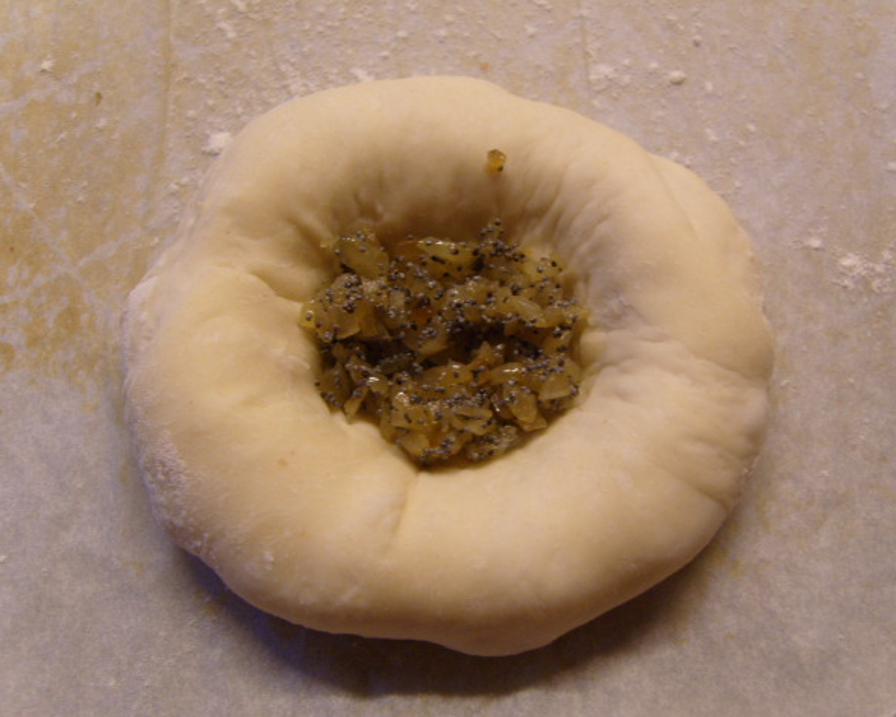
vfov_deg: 40.1
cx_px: 465
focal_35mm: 37
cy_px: 361
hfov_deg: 49.1
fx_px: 981
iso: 122
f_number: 2.8
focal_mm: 7.4
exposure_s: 1/30
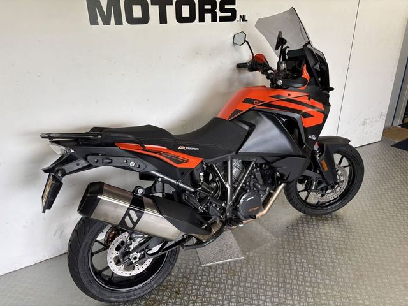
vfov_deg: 53.1
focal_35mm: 26
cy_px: 153
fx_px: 306
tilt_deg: -24.8
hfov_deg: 67.3
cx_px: 204
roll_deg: +0.9
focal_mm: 5.96
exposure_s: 1/100
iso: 100
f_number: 1.6
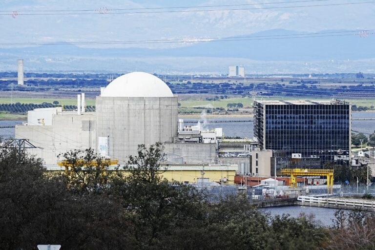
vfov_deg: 7.0
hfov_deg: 10.5
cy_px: 125
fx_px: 2042
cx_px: 188
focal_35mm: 196
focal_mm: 196
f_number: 5.6
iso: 200
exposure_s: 1/1250
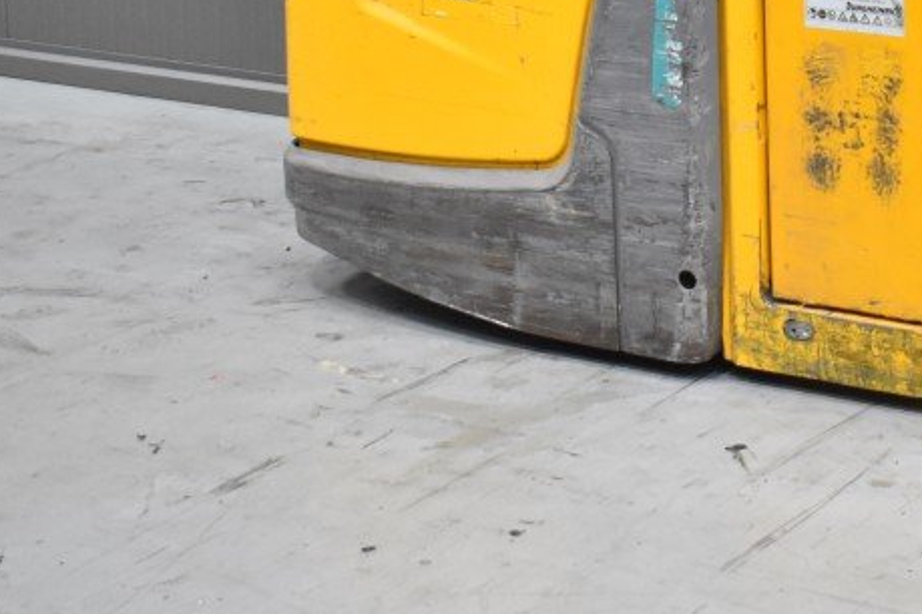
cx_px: 968
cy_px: -124
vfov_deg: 13.1
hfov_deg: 19.3
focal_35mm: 102
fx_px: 2612
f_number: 4
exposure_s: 1/60
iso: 1600
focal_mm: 26
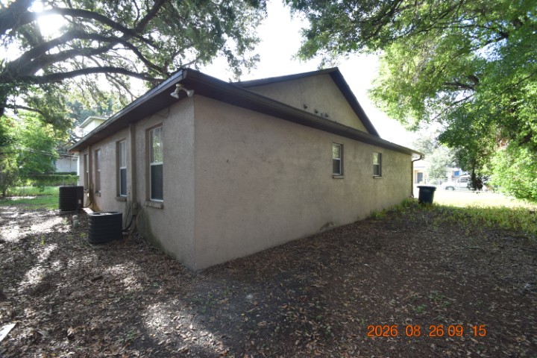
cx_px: 268
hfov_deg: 100.4
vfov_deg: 77.3
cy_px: 179
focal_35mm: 15
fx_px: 224
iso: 400
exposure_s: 1/125
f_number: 5.6
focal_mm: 10
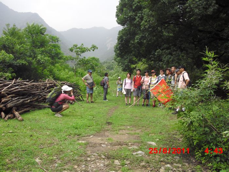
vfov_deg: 37.7
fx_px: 251
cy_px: 86
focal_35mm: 38
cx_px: 114
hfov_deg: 49.0
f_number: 8
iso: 100
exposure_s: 1/80
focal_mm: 6.2
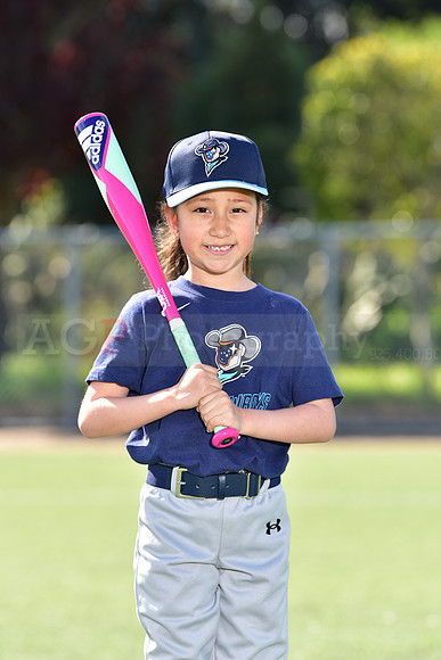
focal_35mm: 200
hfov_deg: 6.9
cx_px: 220
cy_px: 330
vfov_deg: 10.3
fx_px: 3673
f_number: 5
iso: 80
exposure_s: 1/160
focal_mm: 200
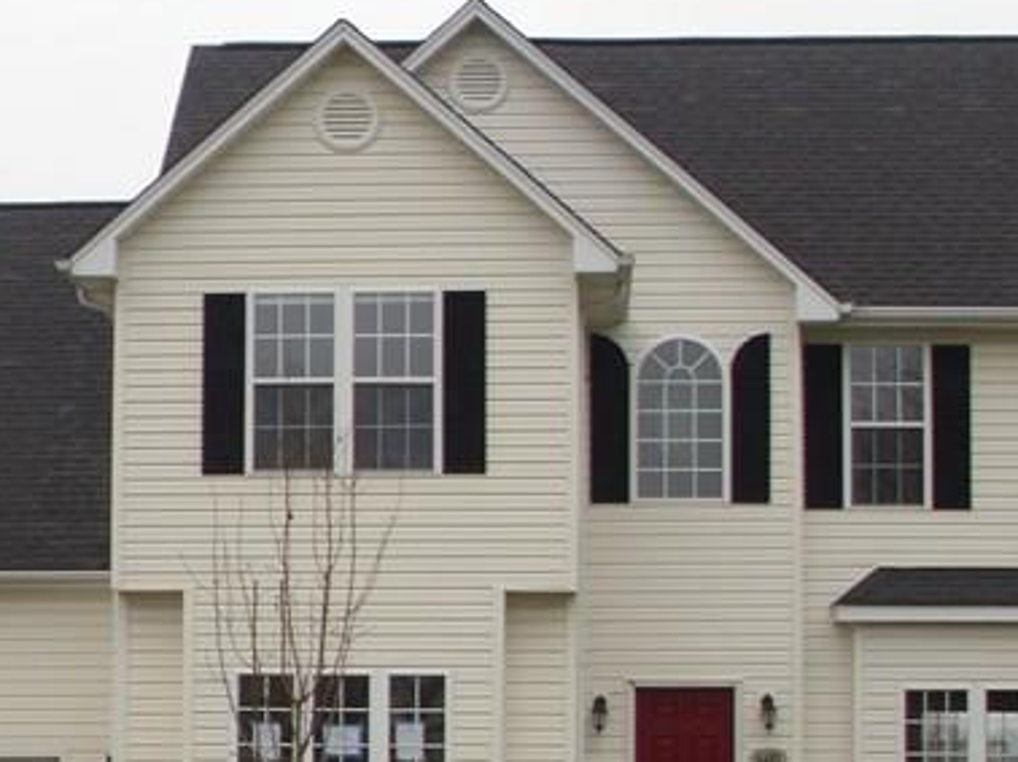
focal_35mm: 103
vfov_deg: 14.2
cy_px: 692
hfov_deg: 19.0
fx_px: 3027
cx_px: 334
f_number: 2.9
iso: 50
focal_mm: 6.3
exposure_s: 1/181
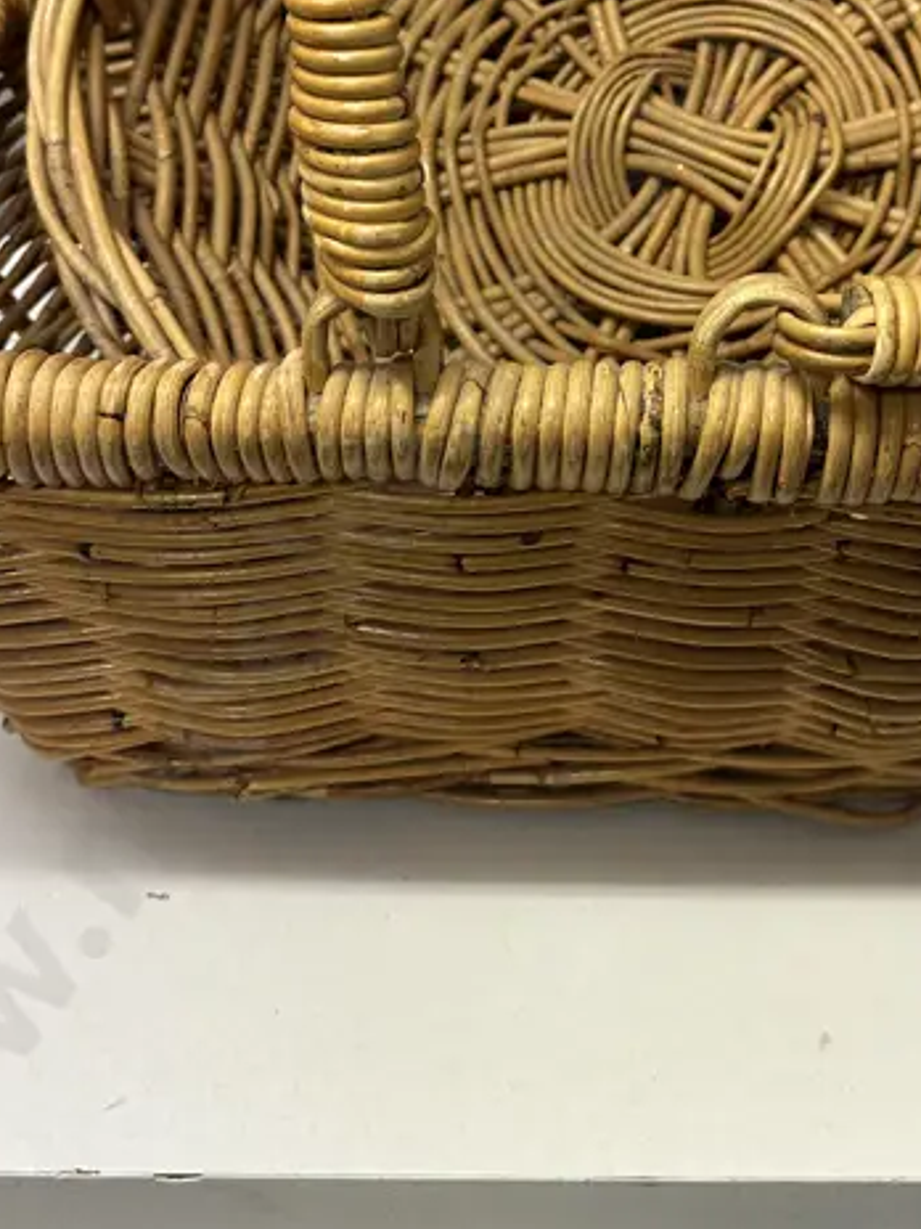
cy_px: 212
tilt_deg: -23.0
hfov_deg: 27.4
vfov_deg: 34.8
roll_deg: -1.4
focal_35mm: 53
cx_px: 598
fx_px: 1880
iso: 160
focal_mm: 6.86
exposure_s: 1/100
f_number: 1.78
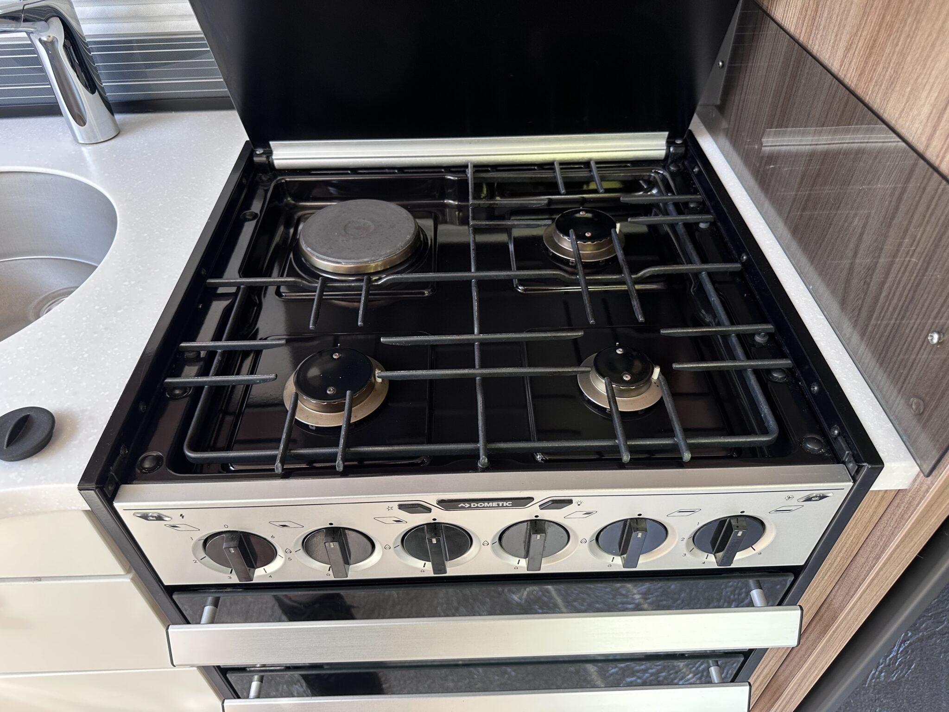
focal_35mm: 24
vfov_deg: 56.8
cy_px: 356
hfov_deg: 71.6
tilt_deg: -46.1
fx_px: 658
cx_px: 474
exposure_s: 1/121
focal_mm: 6.86
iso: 160
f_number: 1.78
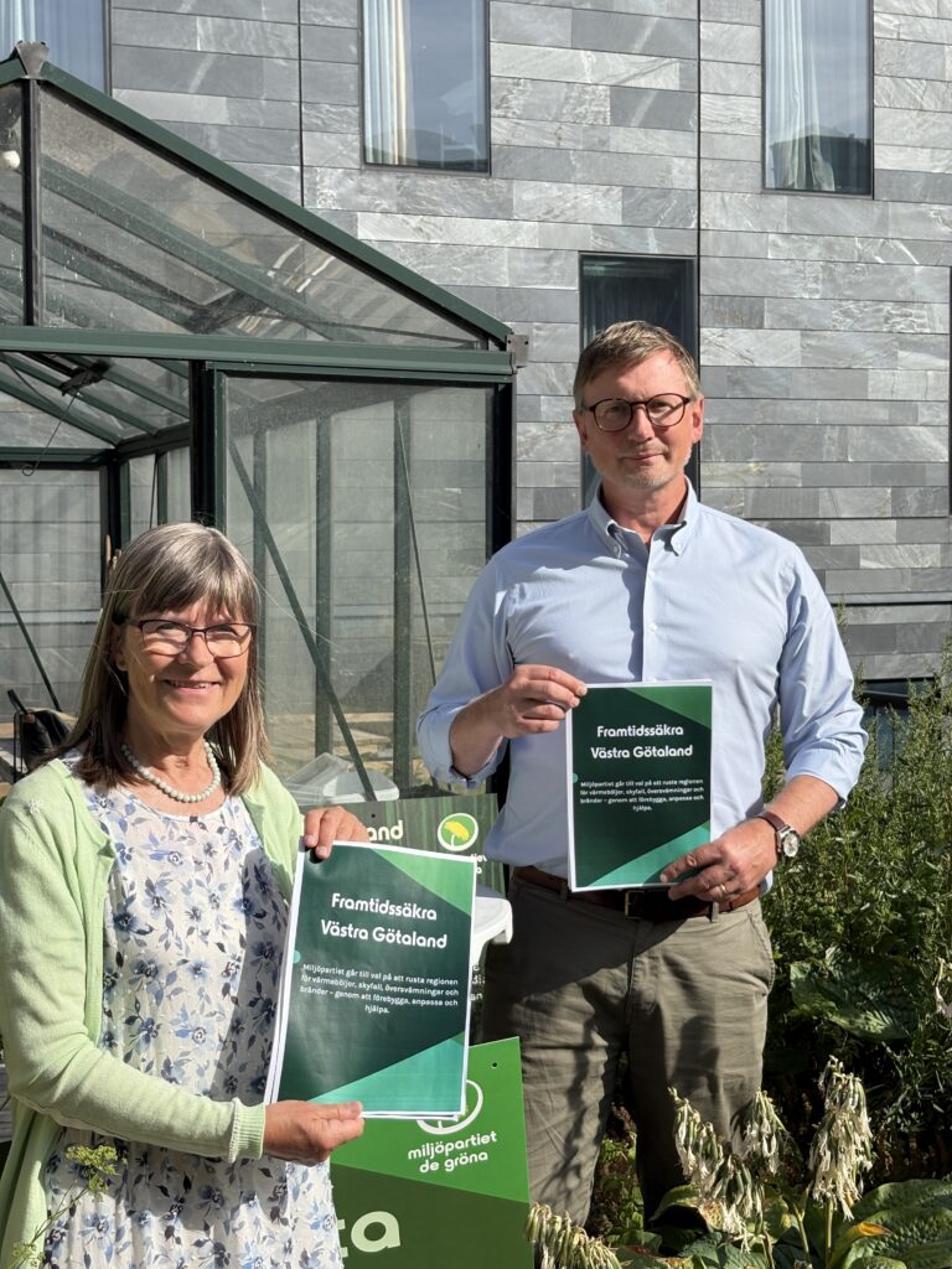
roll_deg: -0.1
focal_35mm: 52
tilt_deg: -2.0
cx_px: 476
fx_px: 1907
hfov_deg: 28.0
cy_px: 634
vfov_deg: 36.8
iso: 32
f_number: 1.6
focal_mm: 5.96
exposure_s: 1/2545
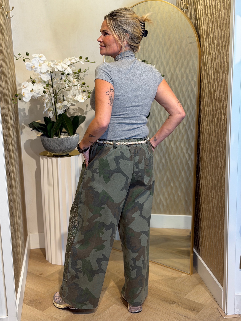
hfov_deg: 30.3
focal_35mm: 48
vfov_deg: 39.7
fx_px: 446
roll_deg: +1.1
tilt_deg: -11.6
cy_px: 160
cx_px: 120
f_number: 1.78
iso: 64
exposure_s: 1/100
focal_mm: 6.76
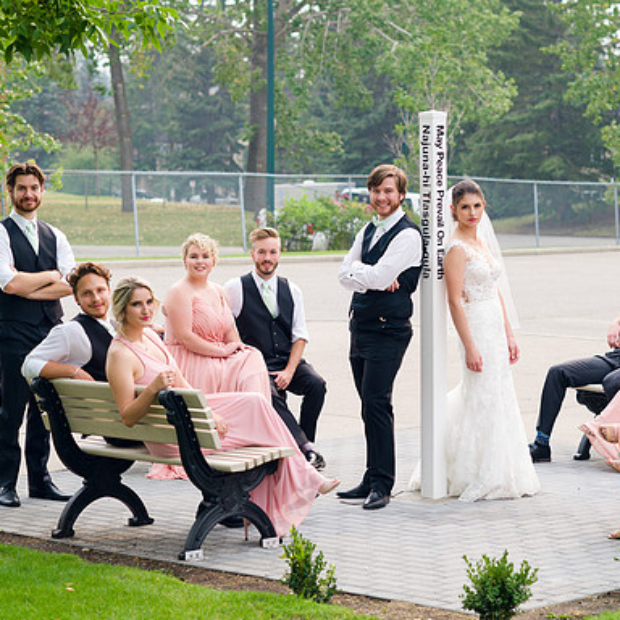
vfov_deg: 16.0
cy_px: 311
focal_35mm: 109
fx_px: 2209
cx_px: 431
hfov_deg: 15.9
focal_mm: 85
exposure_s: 1/125
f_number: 4.5
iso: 100
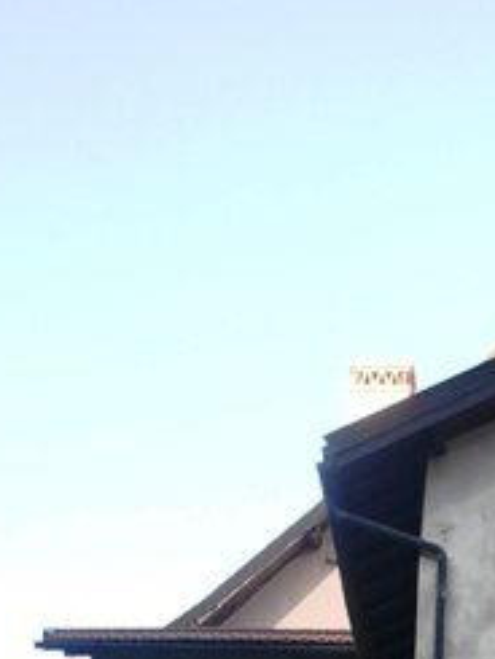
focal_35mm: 94
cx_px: 522
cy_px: 850
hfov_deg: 15.4
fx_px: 1791
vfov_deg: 19.3
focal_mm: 6.3
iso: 100
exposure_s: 1/250
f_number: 2.9
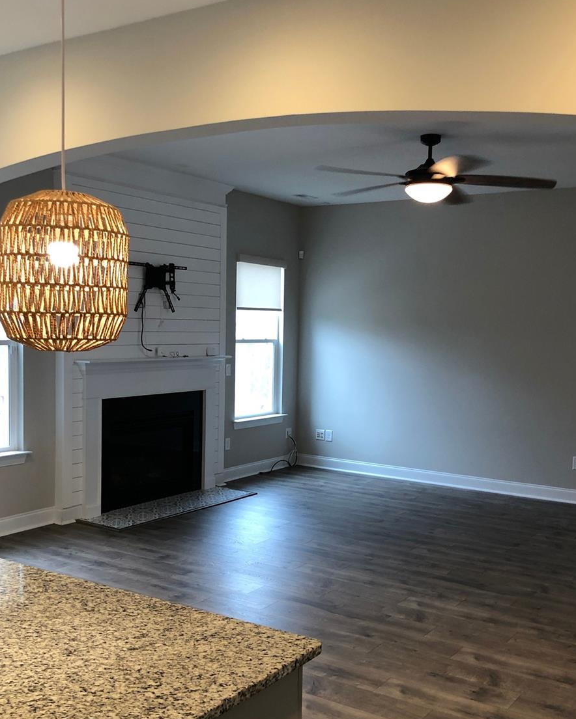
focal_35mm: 38
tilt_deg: -4.4
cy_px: 379
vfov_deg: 47.9
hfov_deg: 39.1
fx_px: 810
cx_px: 312
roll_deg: -0.8
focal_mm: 3.99
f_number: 1.8
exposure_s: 1/17
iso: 40
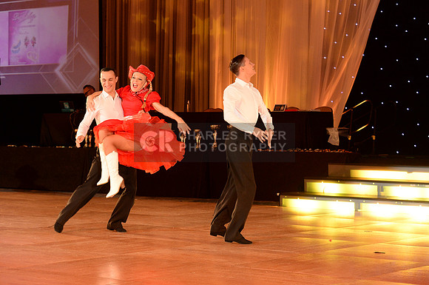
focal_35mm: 98
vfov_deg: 13.9
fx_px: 1166
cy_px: 142
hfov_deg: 20.8
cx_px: 214
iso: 4000
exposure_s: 1/250
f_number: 5.6
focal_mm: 98
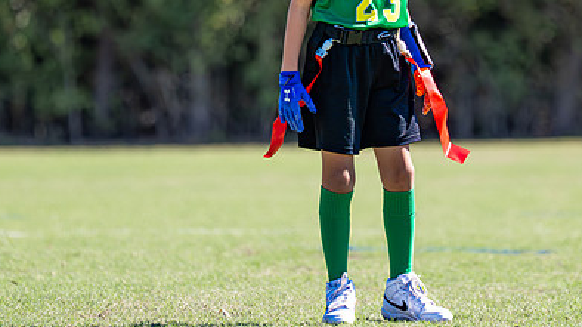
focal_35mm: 442
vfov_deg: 2.7
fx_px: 6816
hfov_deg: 4.9
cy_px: 41
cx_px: 376
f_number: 2.8
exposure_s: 1/1600
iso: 200
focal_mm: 162
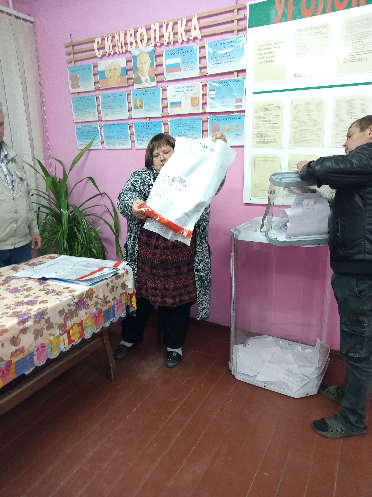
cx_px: 186
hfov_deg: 54.9
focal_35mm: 25
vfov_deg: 69.4
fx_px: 358
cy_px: 248
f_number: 1.8
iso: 1225
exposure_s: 1/33.3
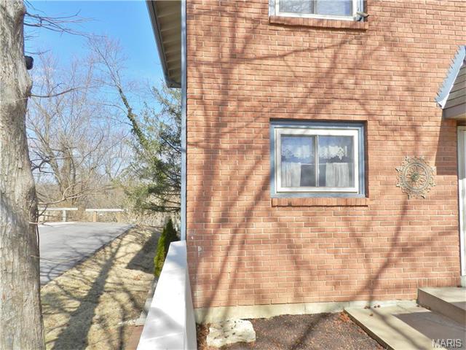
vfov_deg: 58.9
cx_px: 233
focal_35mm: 23
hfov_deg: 73.9
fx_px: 310
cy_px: 175
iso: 160
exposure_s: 1/640
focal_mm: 4
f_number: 4
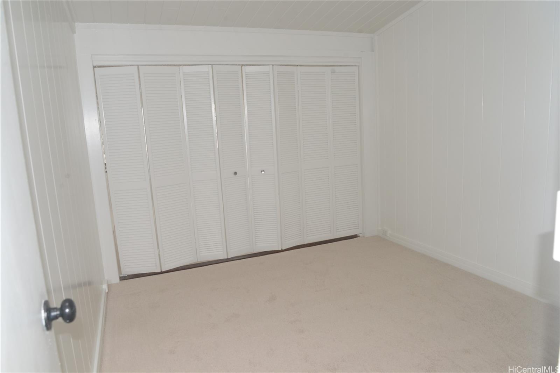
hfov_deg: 73.7
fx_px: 373
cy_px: 186
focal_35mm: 24
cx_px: 280
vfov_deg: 53.1
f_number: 7.1
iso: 640
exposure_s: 1/30
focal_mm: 24
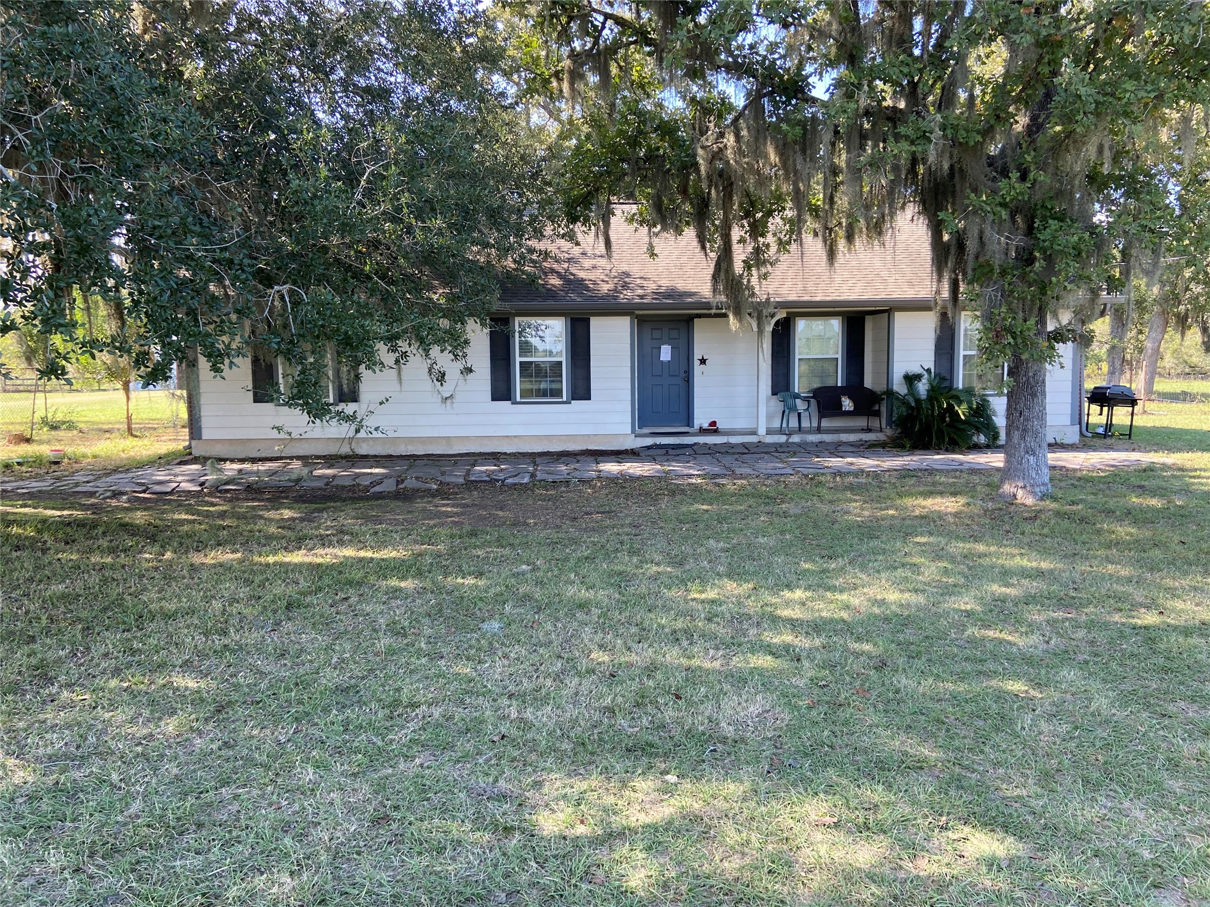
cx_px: 605
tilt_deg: -5.7
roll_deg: +0.5
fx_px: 909
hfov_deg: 67.3
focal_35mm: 26
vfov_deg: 53.1
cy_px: 454
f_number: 1.8
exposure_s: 1/186
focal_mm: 4.25
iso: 32
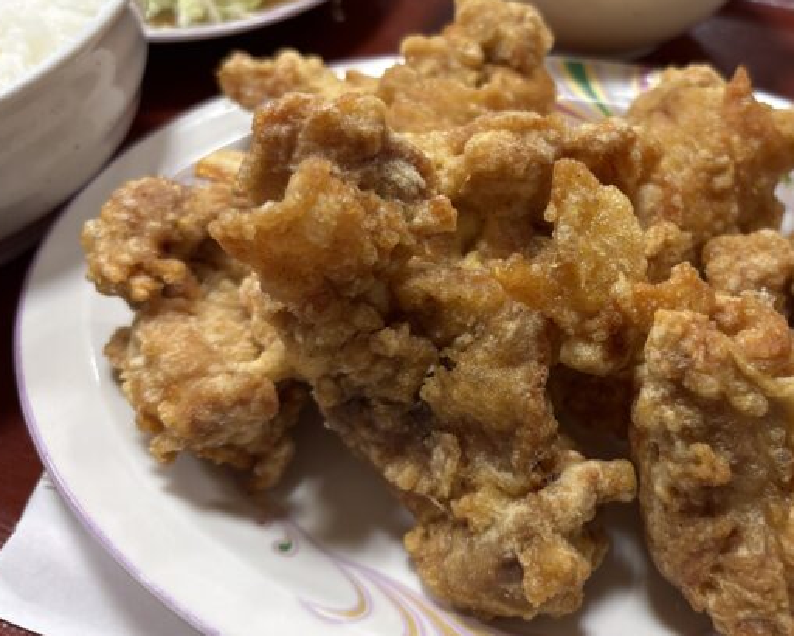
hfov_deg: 49.2
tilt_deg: -50.0
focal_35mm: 36
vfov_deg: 41.1
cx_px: 540
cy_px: 289
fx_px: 846
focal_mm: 5.96
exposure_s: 1/60
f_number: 1.6
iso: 80
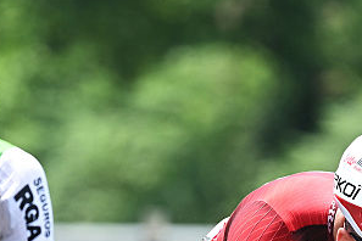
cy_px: 382
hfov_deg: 2.2
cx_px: 216
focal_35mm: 931
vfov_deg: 1.5
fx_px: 9361
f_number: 3.5
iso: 320
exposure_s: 1/2000
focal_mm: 180
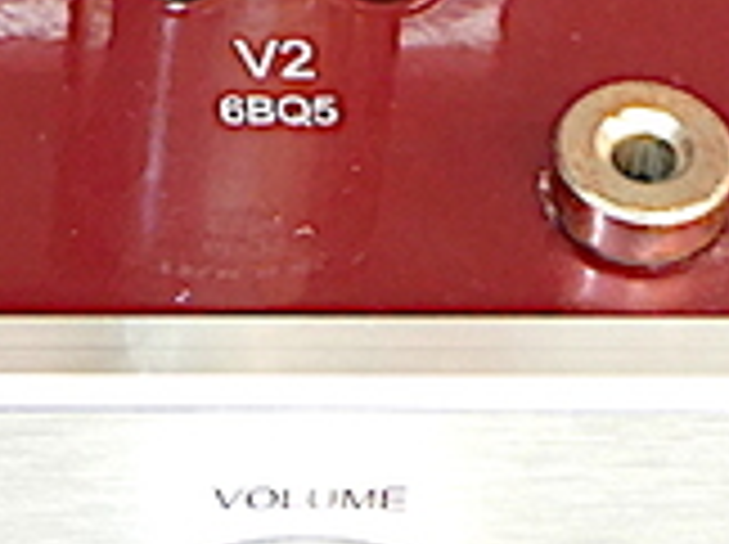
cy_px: -490
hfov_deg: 4.7
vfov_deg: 3.5
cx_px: -724
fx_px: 8748
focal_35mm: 416
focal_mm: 12.5
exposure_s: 1/4
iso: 100
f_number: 4.5
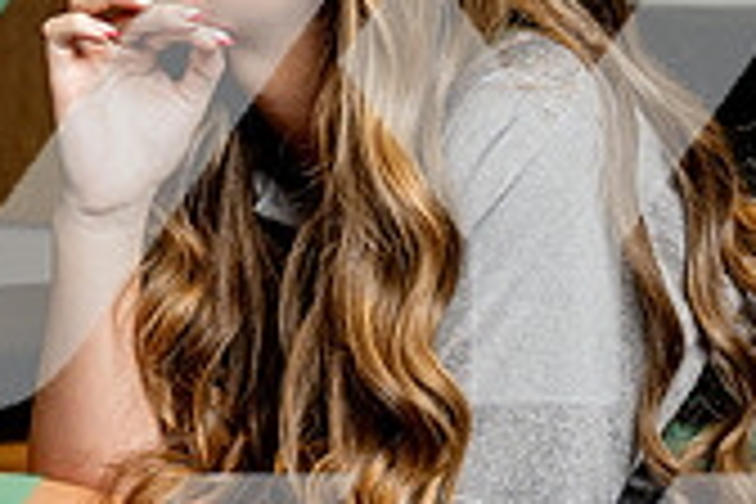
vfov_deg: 8.3
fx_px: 3486
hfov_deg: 12.3
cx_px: 726
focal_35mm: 166
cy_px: 148
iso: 200
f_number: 5.6
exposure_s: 1/250
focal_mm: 46
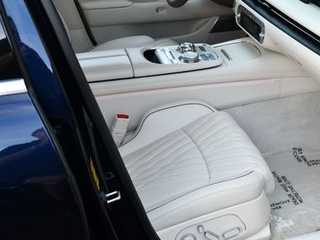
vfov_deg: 24.8
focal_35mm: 59
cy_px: 106
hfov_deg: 31.9
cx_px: 249
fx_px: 545
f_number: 4.5
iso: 400
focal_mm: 18
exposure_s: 1/250
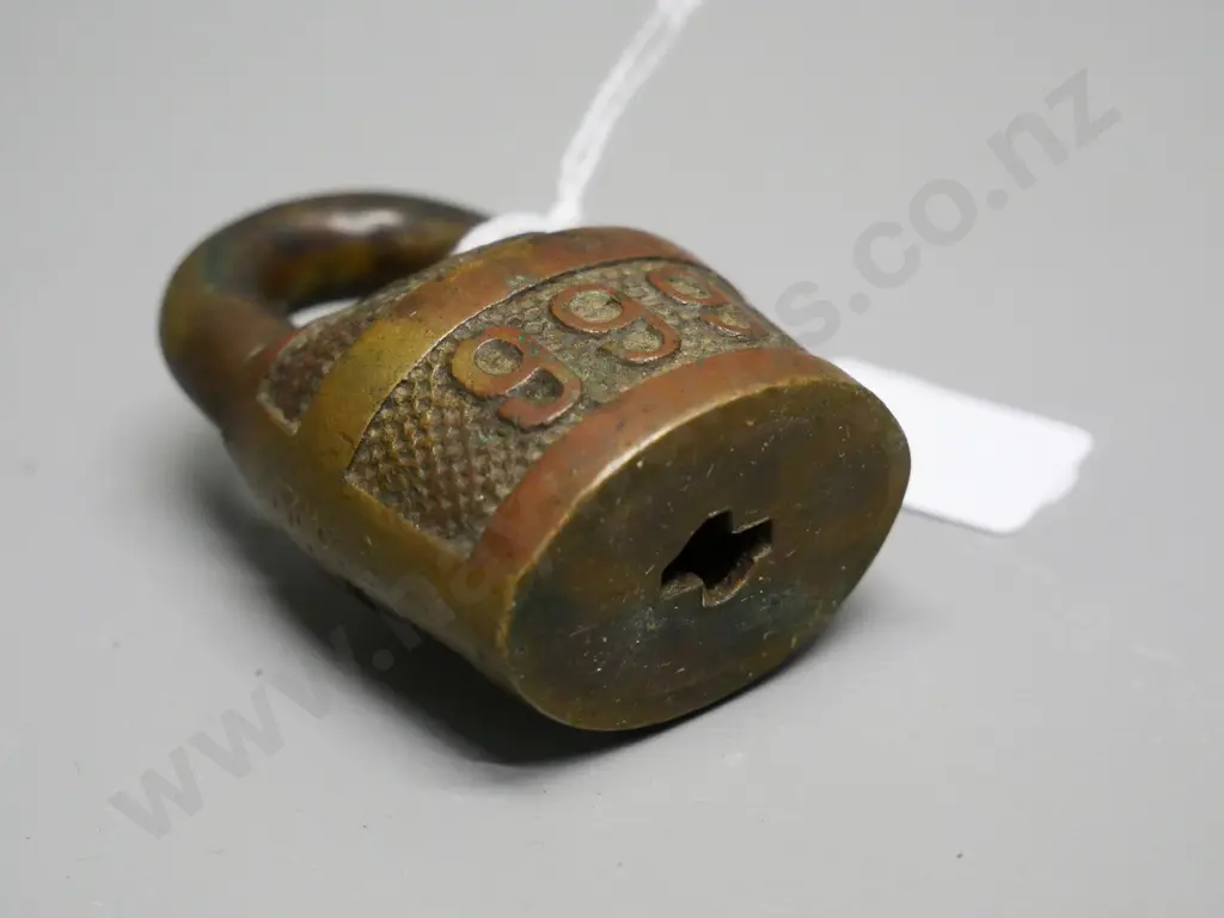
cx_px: 612
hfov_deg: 24.4
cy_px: 459
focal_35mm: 80
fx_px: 2829
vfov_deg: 18.4
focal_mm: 40
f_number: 5.5
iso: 3200
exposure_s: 1/100
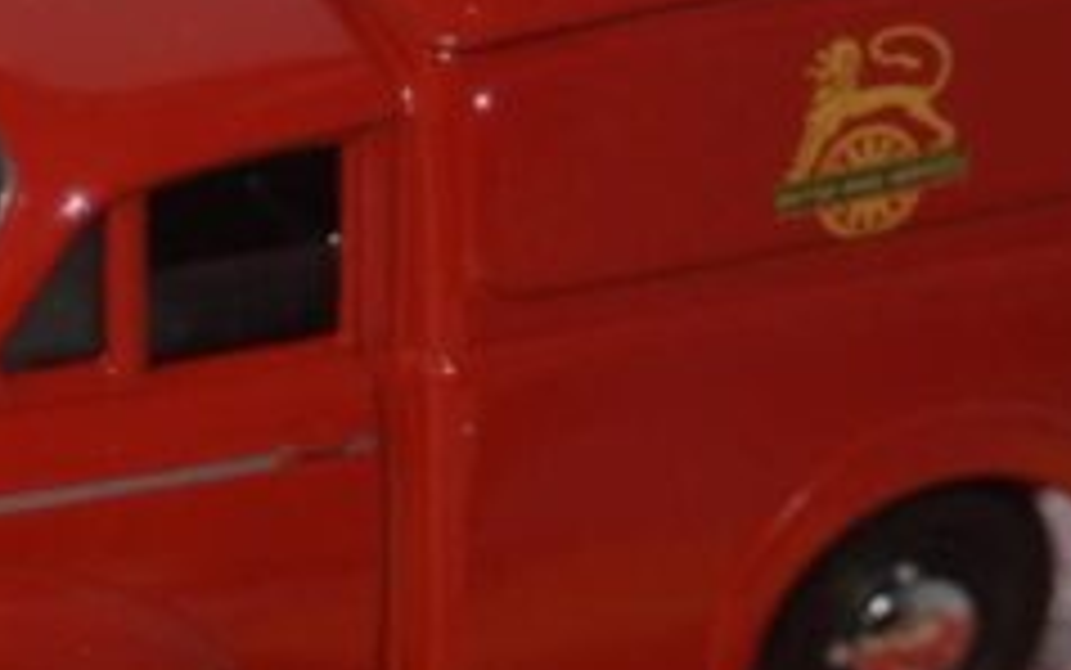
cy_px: 409
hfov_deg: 6.8
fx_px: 8994
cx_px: 108
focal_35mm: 308
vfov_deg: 4.3
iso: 2000
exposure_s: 1/160
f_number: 5.6
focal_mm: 80
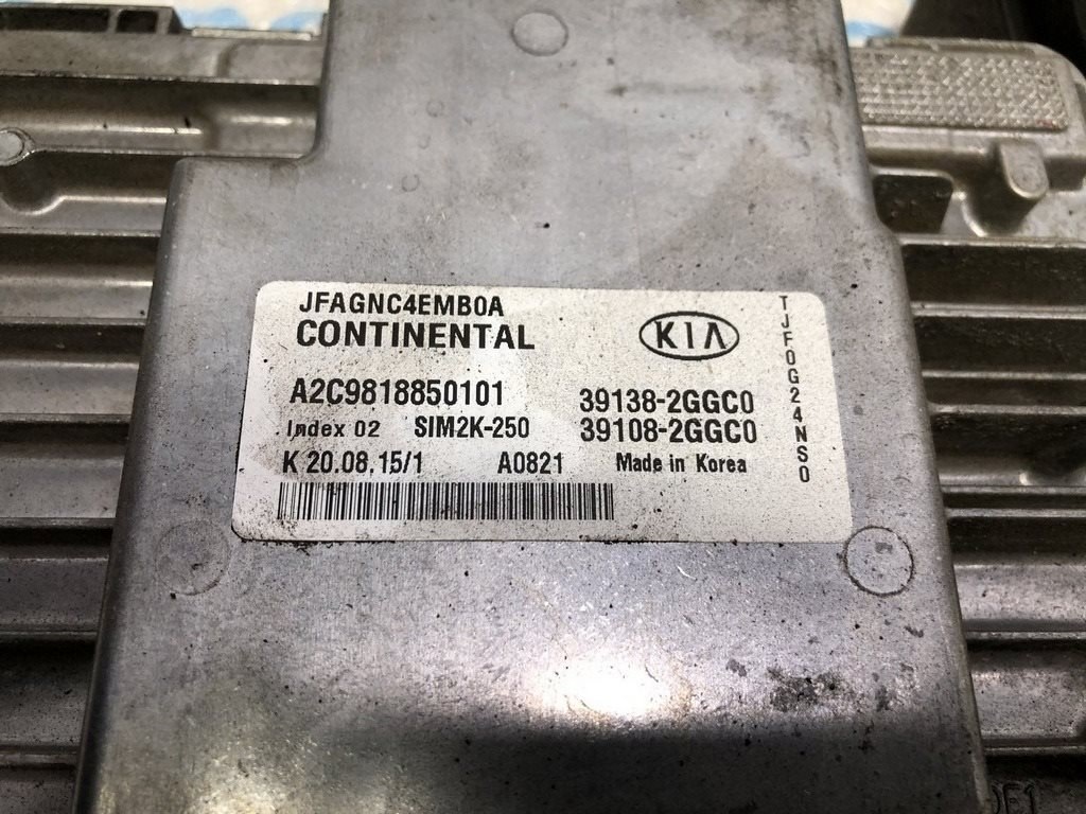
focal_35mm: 28
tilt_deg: -63.7
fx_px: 878
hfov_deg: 63.4
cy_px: 407
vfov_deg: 49.7
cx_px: 543
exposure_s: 1/33
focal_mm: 4
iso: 20
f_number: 1.8
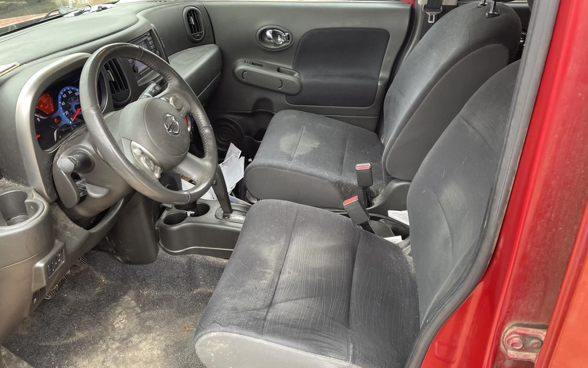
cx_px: 297
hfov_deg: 68.4
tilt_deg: -31.0
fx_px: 433
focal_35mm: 27
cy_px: 167
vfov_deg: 46.0
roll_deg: -1.2
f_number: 1.6
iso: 125
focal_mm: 5.1
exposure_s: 1/108
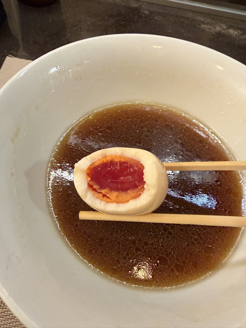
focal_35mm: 26
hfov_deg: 53.1
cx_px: 123
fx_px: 246
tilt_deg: -55.2
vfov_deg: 67.3
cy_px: 164
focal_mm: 2.22
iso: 500
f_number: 2.2
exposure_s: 1/50
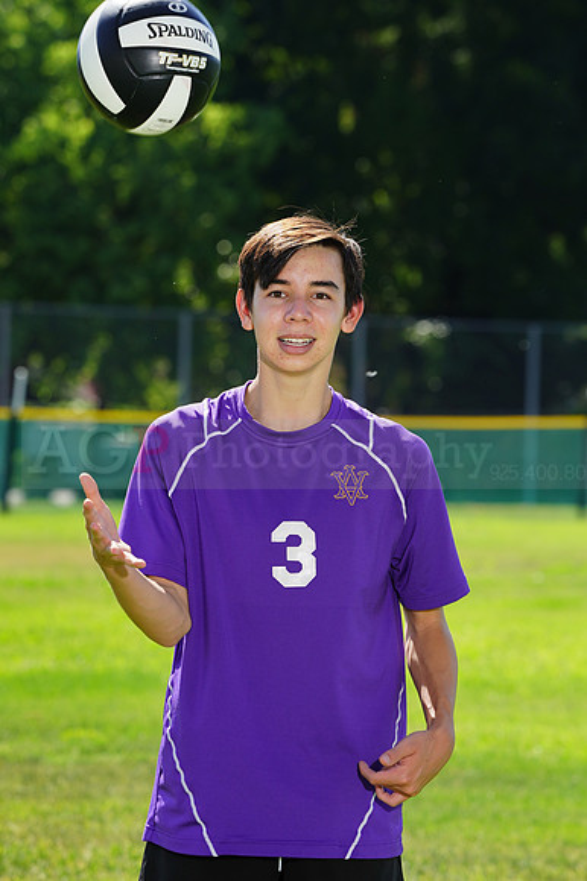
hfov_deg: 4.9
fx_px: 6832
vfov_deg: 7.4
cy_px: 440
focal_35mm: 279
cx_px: 294
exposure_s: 1/200
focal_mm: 279
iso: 200
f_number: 11
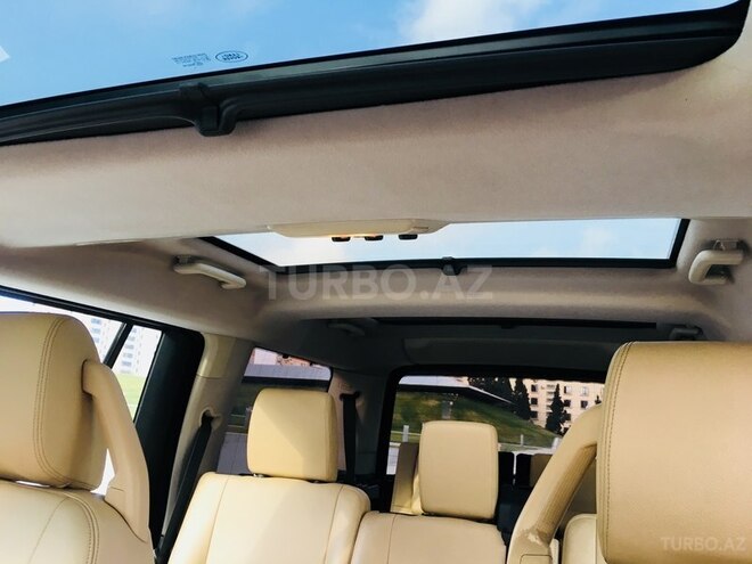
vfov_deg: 48.2
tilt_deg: +11.0
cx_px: 376
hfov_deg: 61.7
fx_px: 630
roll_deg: -6.0
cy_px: 282
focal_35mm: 29
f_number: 2.2
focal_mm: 4.15
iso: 25
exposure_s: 1/33
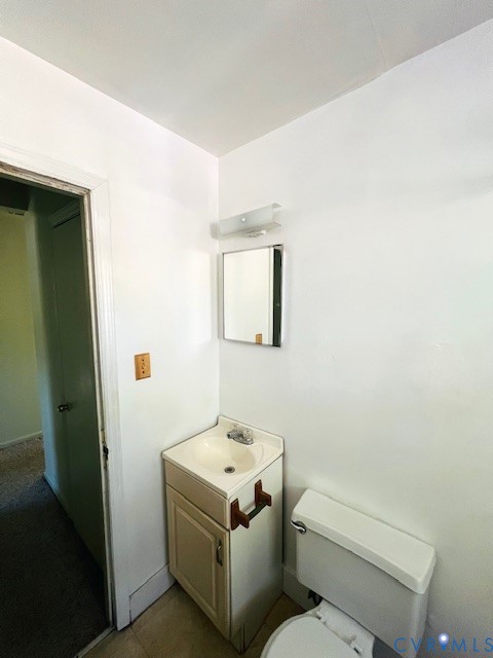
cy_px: 329
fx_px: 247
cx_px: 246
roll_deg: +0.1
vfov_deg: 106.2
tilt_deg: -4.8
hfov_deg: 89.9
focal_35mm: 13
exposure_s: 1/64
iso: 250
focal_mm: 1.57
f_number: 1.8
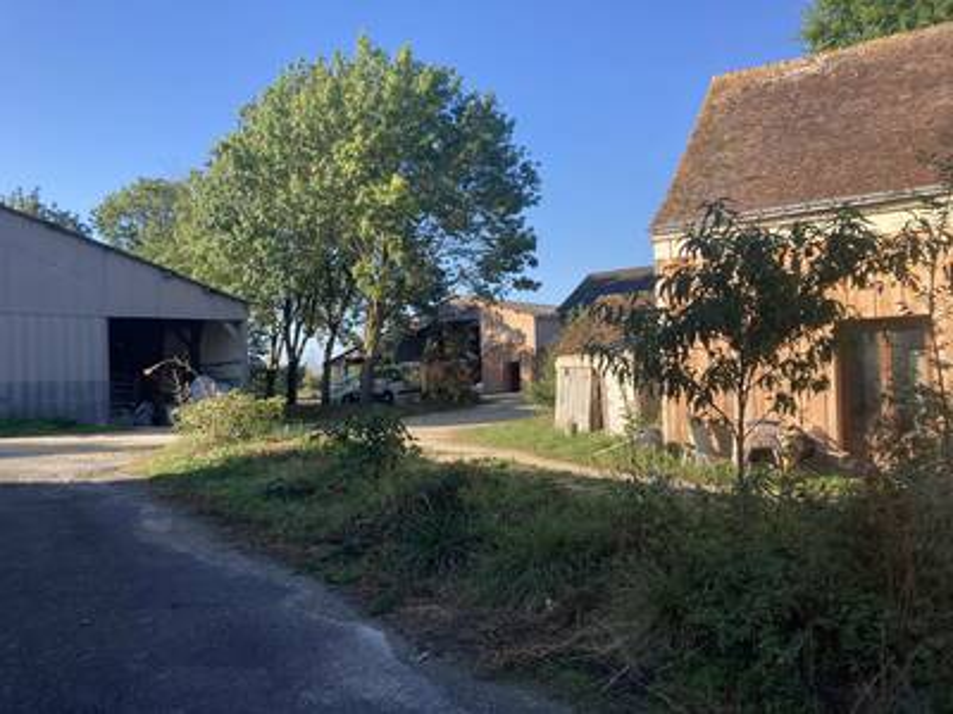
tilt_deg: +3.2
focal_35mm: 28
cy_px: 357
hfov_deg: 63.4
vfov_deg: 49.7
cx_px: 476
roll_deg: +3.8
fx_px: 771
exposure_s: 1/774
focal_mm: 3.99
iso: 20
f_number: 1.8
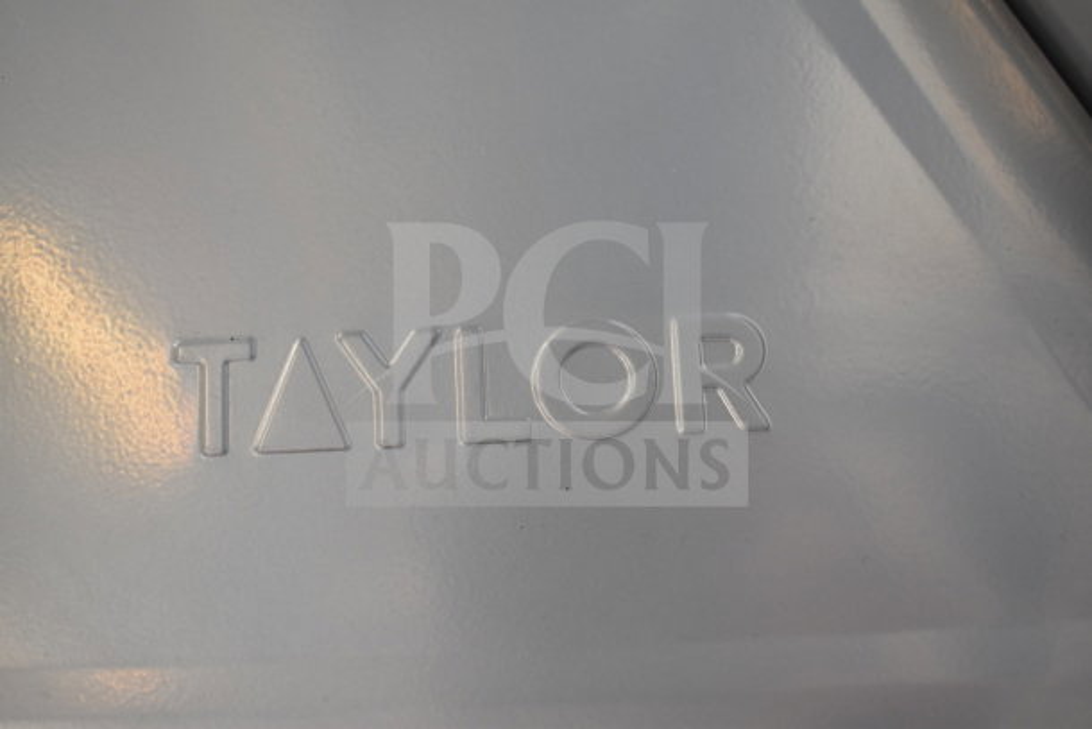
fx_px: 1274
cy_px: 364
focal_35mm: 42
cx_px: 546
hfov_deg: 46.4
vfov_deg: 31.9
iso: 800
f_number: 4.2
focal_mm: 28
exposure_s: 1/50
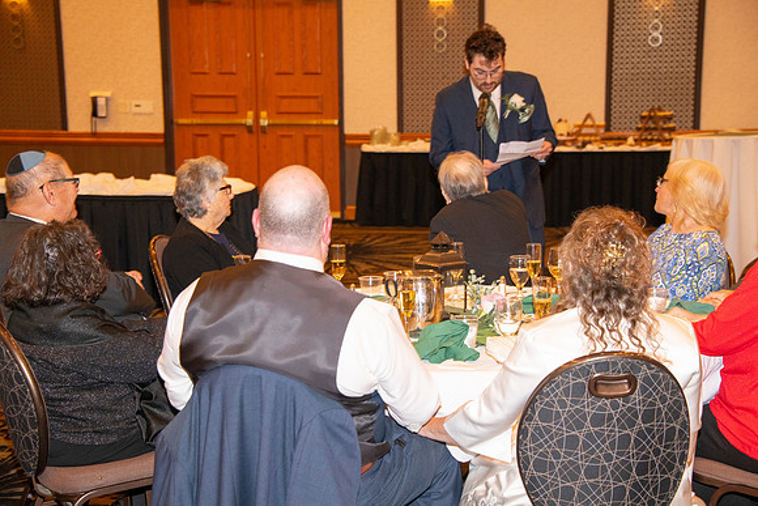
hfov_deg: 26.0
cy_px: 253
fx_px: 1643
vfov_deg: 17.5
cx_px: 379
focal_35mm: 78
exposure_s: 1/60
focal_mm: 78
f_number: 5.6
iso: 2000
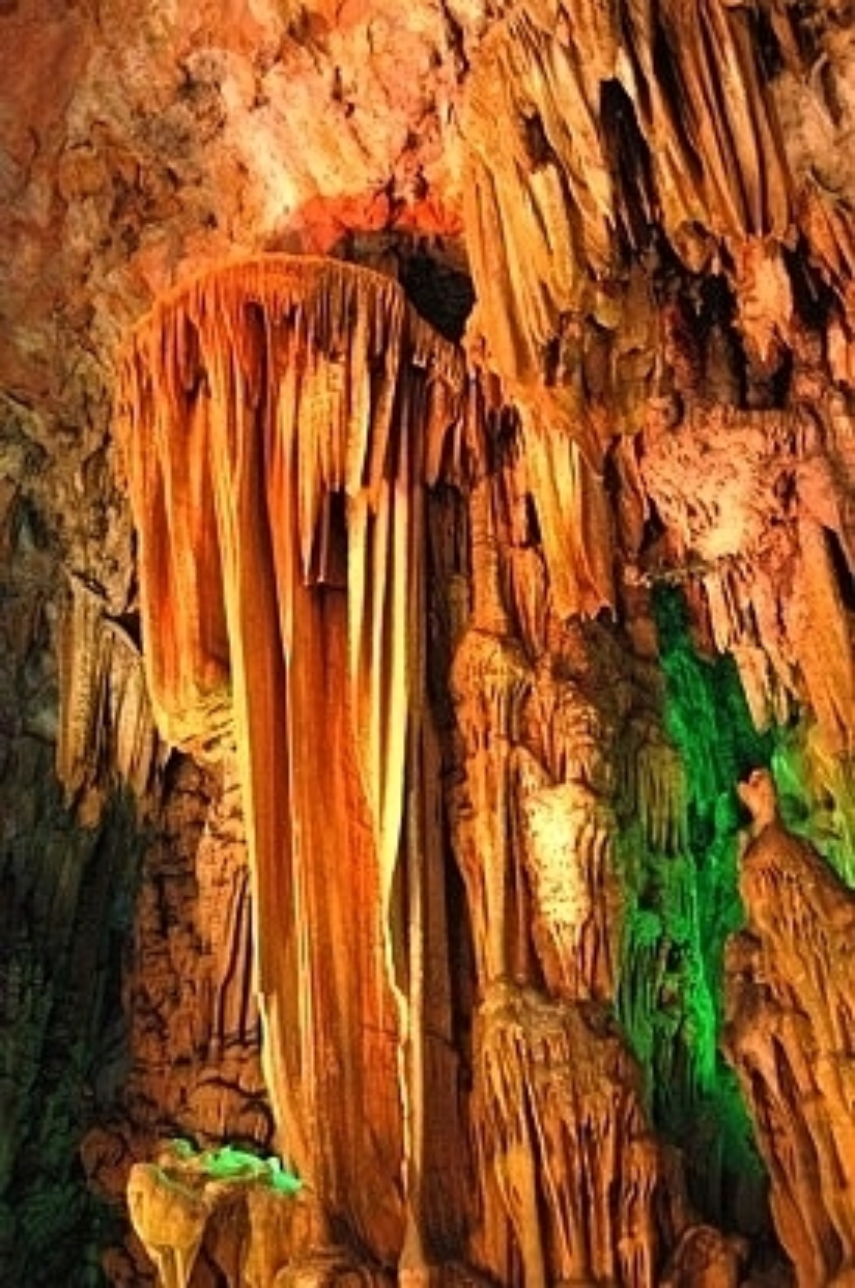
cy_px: 644
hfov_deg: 36.8
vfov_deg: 53.2
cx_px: 428
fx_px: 1286
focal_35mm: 36
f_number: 3.5
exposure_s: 1/50
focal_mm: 24
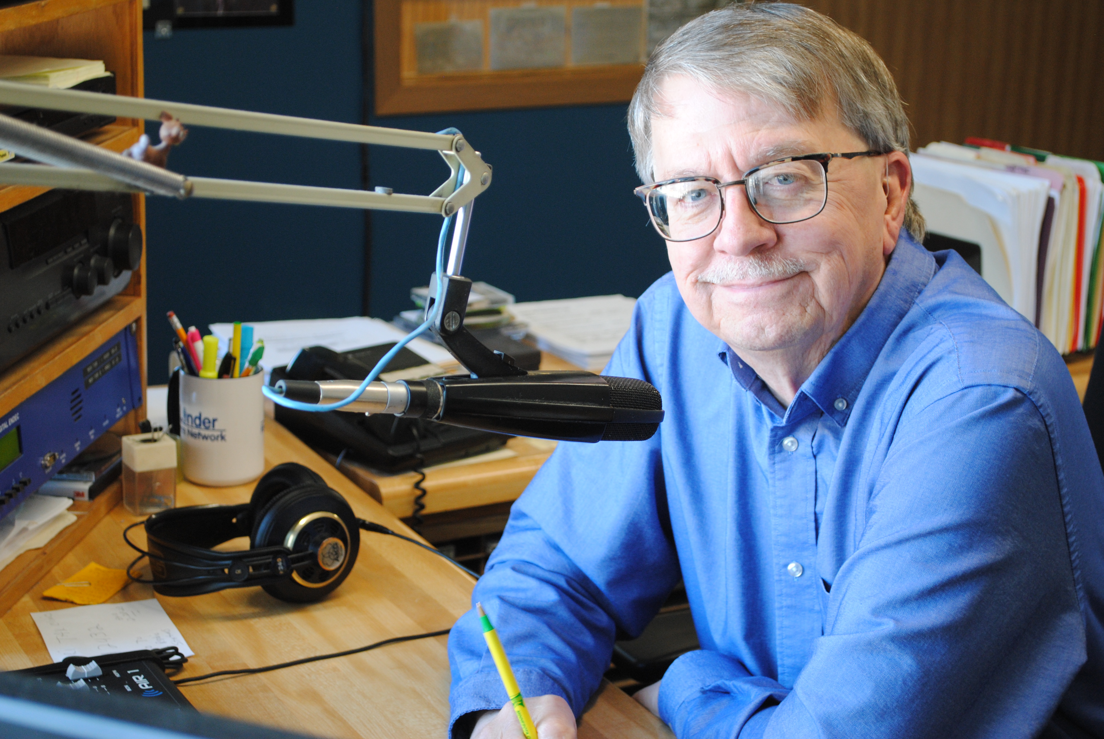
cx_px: 552
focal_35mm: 69
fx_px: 2119
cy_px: 370
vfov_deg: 19.8
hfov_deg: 29.2
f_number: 5.3
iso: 450
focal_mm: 46
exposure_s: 1/30
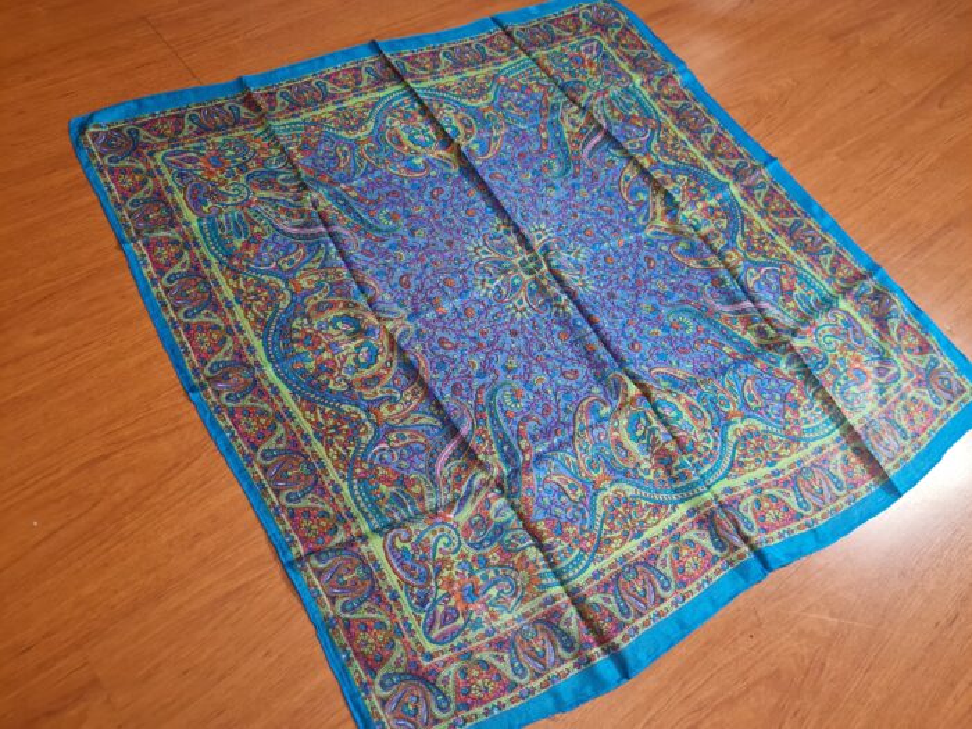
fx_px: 730
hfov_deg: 67.3
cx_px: 486
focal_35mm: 26
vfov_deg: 53.1
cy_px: 364
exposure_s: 1/120
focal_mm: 5.4
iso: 320
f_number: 1.8
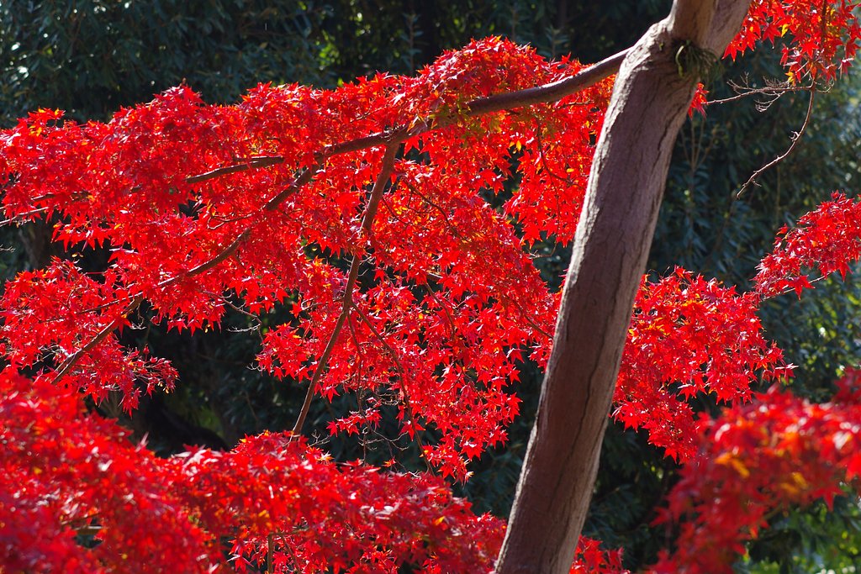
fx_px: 3947
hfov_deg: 12.5
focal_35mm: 165
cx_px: 430
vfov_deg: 8.3
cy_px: 287
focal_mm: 110
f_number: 8
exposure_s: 1/200
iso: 200
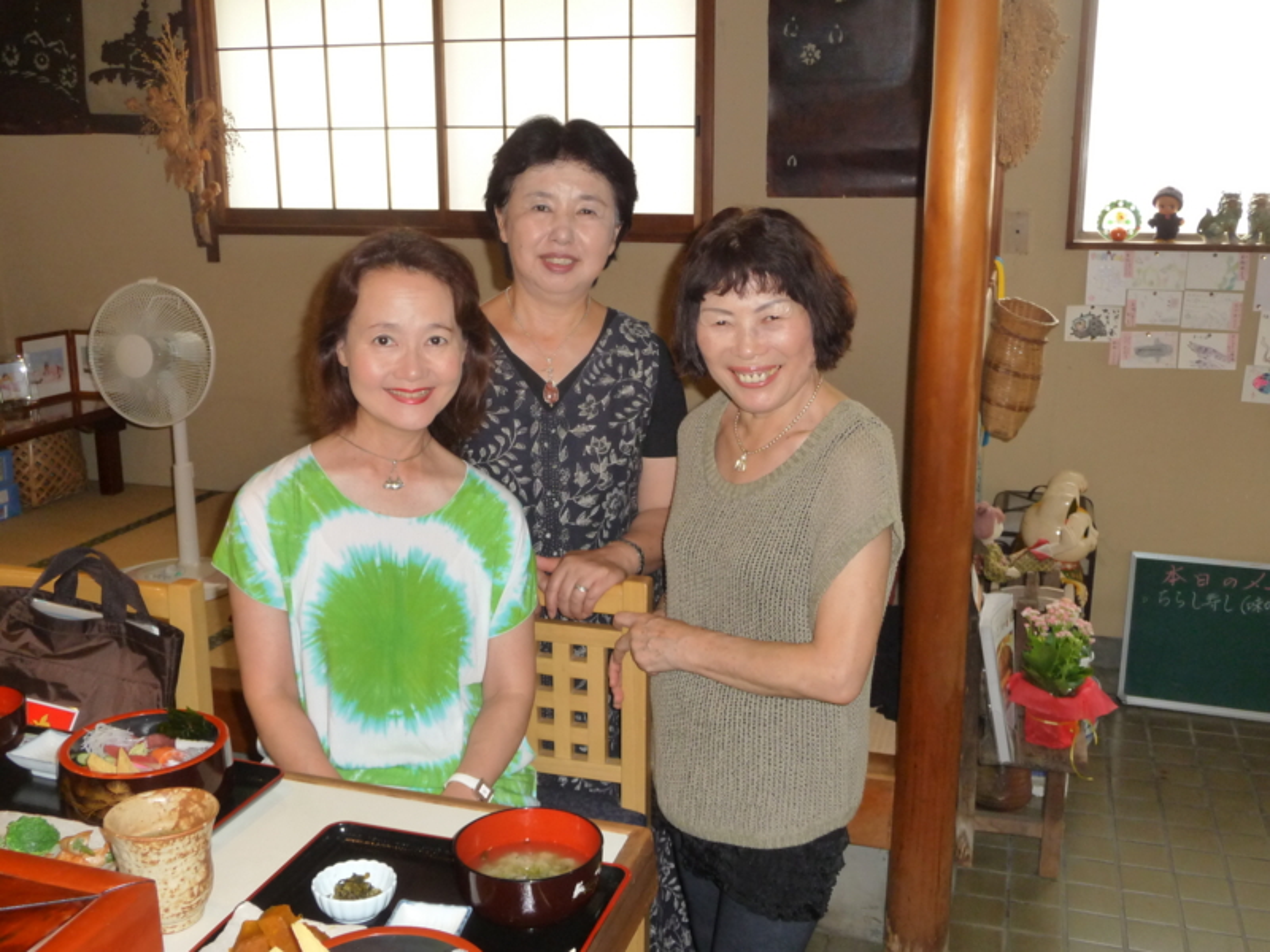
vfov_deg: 37.7
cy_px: 476
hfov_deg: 49.0
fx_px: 1394
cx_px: 635
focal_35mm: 38
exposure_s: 1/30
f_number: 3.8
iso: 320
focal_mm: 6.3
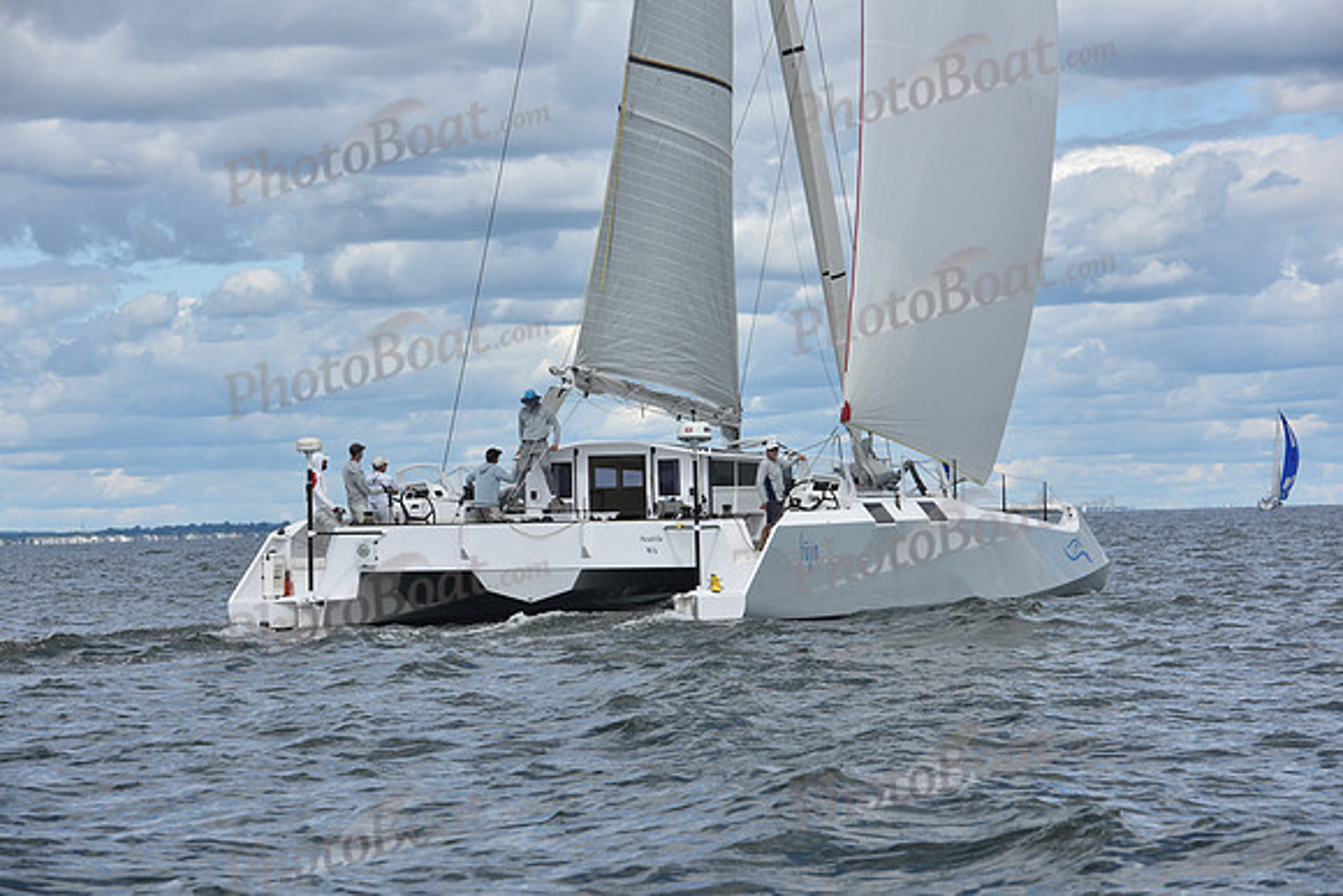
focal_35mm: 140
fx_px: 5224
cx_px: 672
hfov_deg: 14.7
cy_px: 448
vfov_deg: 9.8
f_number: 9
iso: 250
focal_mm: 140
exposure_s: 1/1000
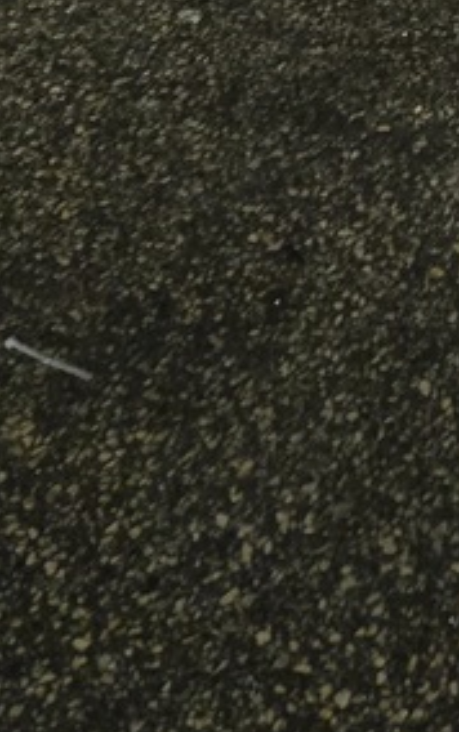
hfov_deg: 11.9
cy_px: -652
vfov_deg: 16.3
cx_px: 766
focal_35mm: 103
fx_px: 2057
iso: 1600
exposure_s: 1/30
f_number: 1.8
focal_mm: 5.4
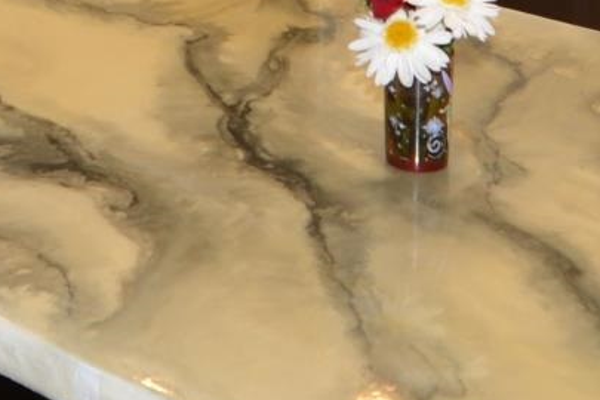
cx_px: 127
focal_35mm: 104
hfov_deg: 19.5
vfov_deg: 11.6
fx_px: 1733
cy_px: -444
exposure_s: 1/80
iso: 200
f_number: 4.5
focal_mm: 14
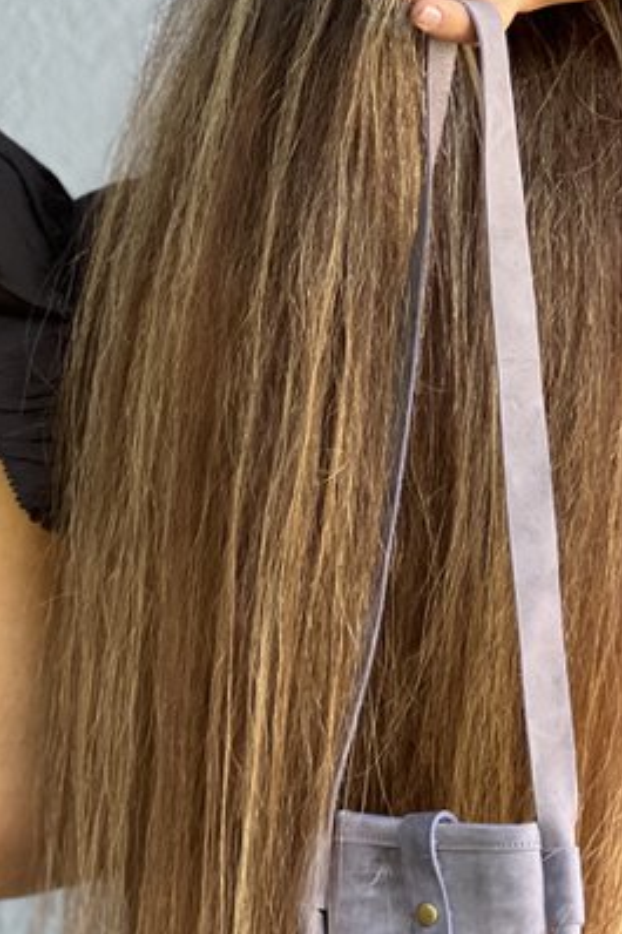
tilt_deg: -3.3
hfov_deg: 8.5
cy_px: 641
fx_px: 4176
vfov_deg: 12.7
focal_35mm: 161
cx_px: 505
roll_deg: -2.4
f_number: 2.8
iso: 200
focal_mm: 9
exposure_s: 1/121
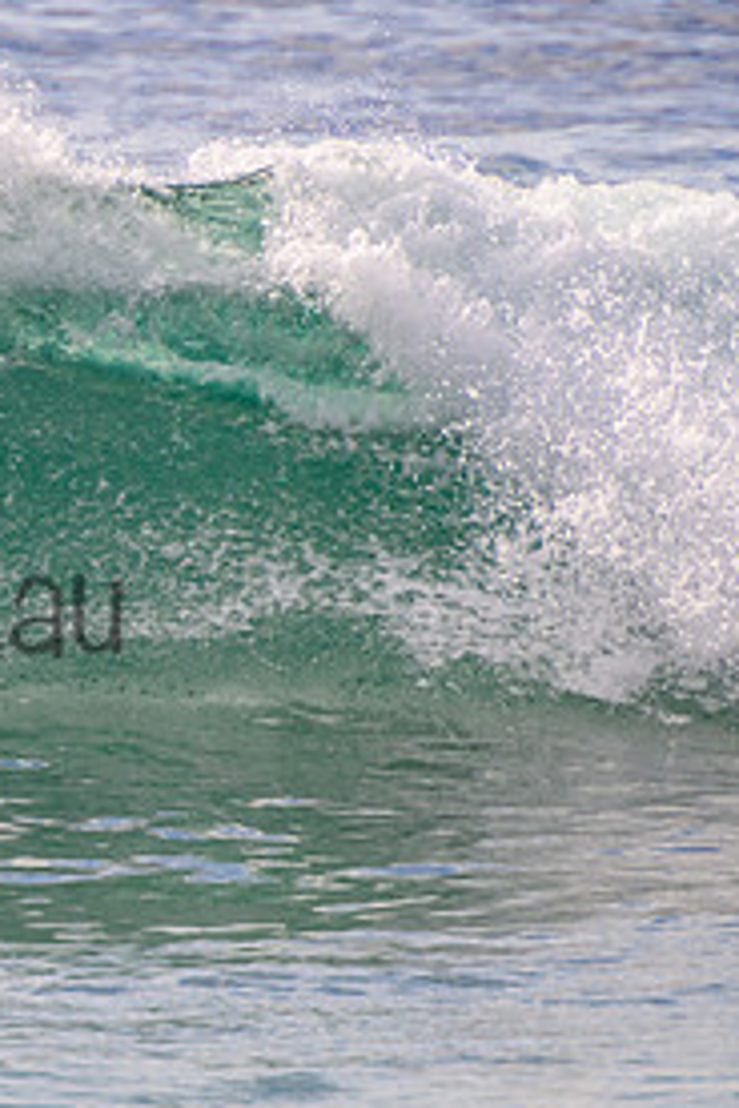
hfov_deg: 1.2
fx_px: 35592
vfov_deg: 1.8
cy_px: 521
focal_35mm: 1156
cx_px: -733
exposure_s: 1/2000
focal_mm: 400
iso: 200
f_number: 5.6
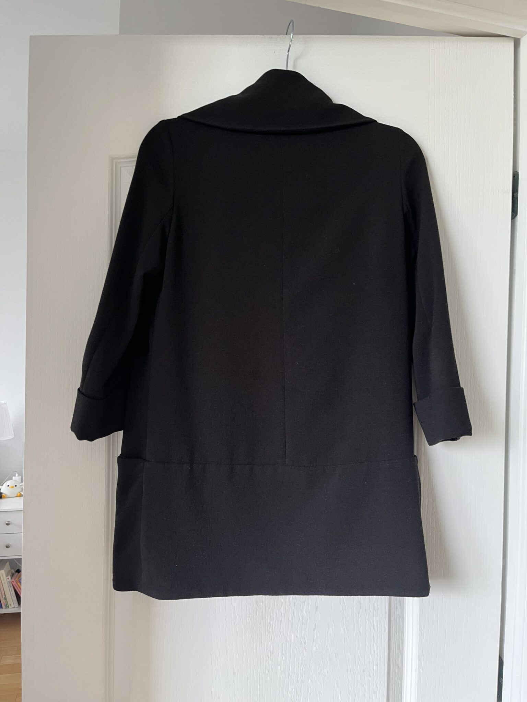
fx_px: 528
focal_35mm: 26
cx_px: 264
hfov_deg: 53.1
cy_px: 351
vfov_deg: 67.3
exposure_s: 1/68
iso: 125
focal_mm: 5.1
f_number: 1.6
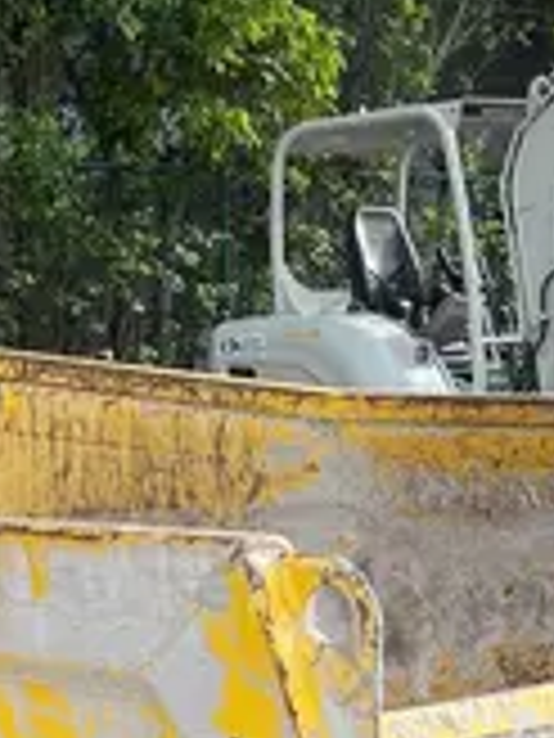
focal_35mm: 116
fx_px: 2475
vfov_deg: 16.7
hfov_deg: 12.5
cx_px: -63
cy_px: 700
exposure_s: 1/871
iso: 50
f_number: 1.6
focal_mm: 5.1
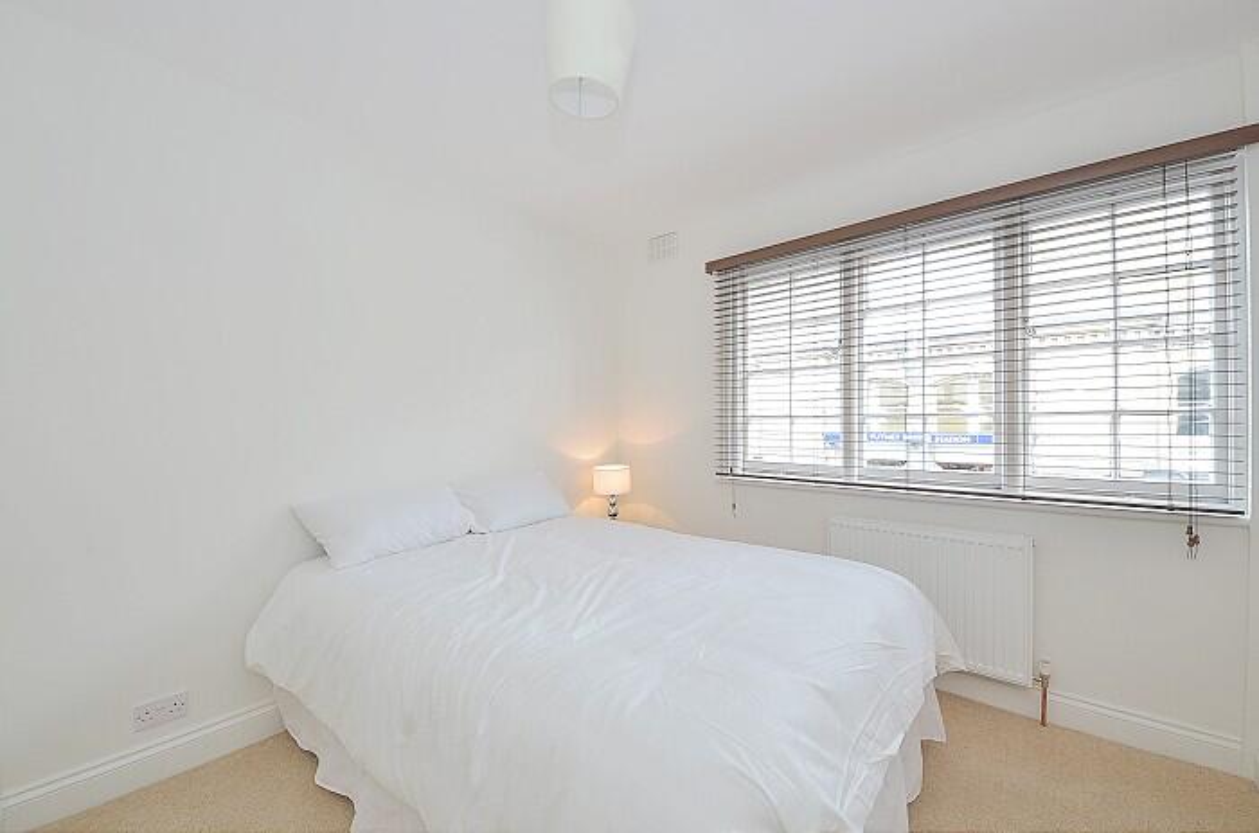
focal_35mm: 12
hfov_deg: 112.8
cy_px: 416
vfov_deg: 89.7
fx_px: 419
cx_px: 630
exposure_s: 1/3
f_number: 11
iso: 250
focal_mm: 8
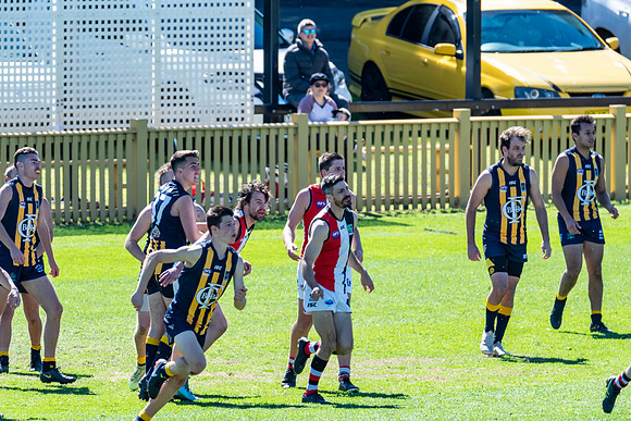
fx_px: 14466
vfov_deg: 1.7
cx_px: 316
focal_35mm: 825
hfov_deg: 2.5
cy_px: 210
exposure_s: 1/640
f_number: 11
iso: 800
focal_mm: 550
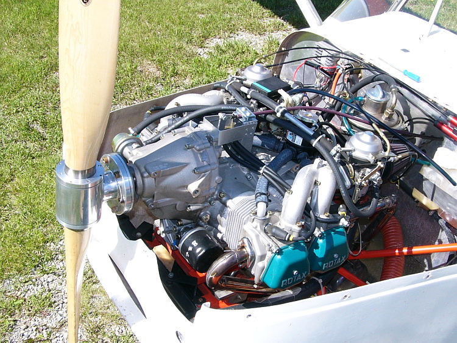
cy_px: 172
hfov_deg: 42.9
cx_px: 228
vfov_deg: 32.9
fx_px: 581
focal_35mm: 44
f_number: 4
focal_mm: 5.8
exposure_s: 1/250
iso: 50
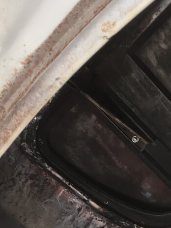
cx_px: 161
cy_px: 206
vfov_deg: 29.0
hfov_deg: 22.3
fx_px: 422
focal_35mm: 64
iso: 25
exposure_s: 1/33
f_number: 2.2
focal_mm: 4.15
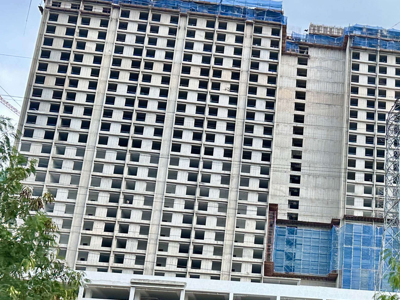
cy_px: 231
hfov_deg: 42.4
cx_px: 303
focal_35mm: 43
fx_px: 497
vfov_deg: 32.8
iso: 80
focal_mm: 6.86
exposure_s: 1/347
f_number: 1.78
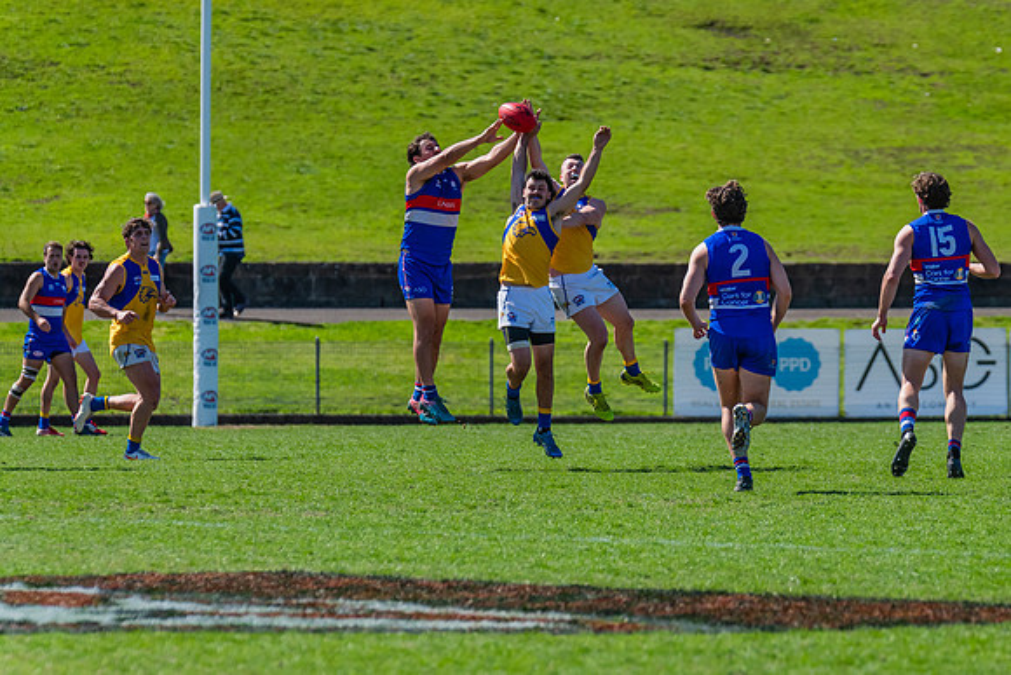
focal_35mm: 389
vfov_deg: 3.5
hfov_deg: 5.3
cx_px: 610
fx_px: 10933
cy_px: 308
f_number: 6.3
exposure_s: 1/2000
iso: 800
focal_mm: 310
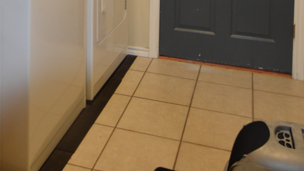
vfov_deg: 19.5
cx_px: 104
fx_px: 399
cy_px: -117
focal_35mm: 50
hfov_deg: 41.2
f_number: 4
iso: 400
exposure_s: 1/60
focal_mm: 11
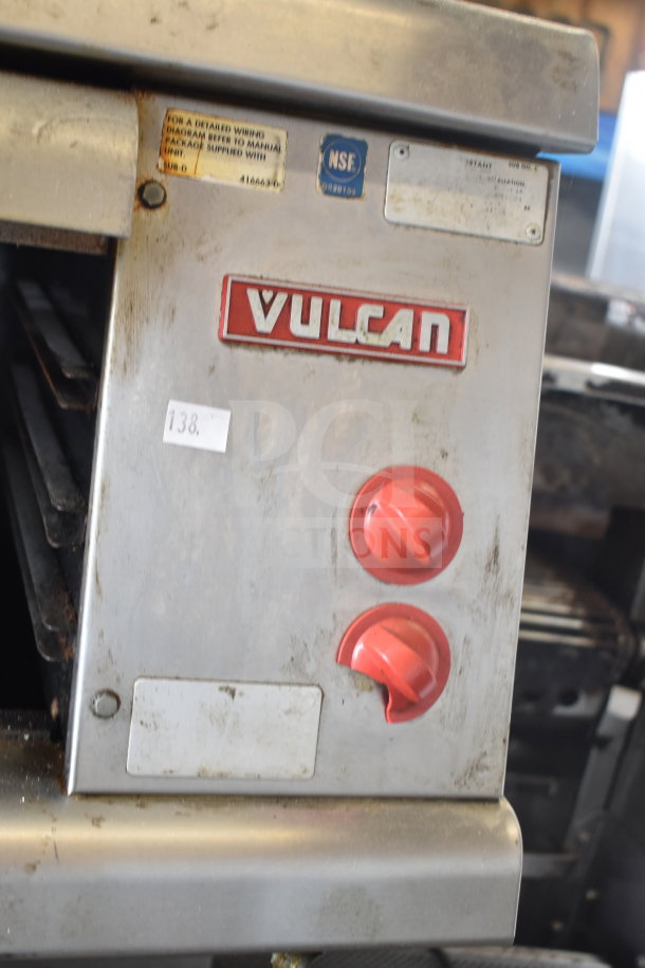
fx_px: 1290
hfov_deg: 28.1
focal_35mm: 48
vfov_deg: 41.1
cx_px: 322
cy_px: 484
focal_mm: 32
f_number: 4.5
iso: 720
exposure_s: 1/50
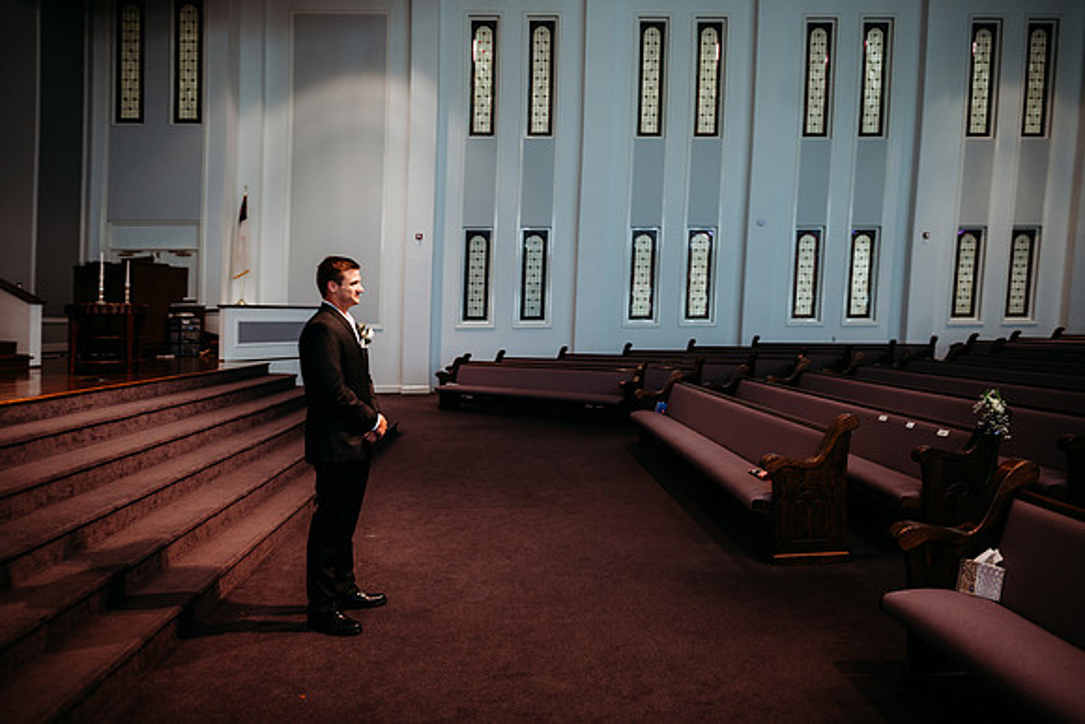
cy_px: 362
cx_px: 542
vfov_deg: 53.2
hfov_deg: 73.7
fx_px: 723
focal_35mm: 24
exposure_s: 1/160
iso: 640
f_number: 2.5
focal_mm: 24
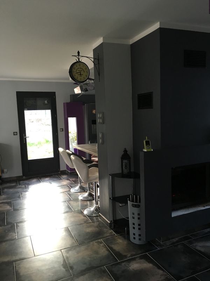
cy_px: 140
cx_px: 105
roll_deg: +2.1
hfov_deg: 48.2
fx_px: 235
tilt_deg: -6.7
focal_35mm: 29
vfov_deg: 61.7
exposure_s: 1/33
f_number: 2.2
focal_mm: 4.15
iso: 125
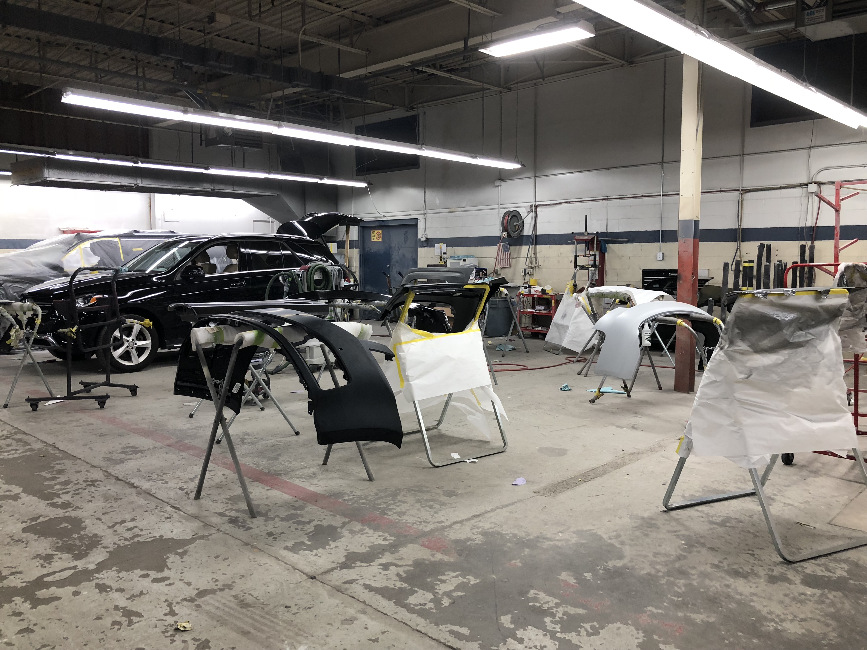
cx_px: 434
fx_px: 701
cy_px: 325
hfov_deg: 63.4
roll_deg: +0.2
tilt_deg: -4.5
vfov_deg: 49.7
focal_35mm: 28
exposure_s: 1/30
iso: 40
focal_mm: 3.99
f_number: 1.8
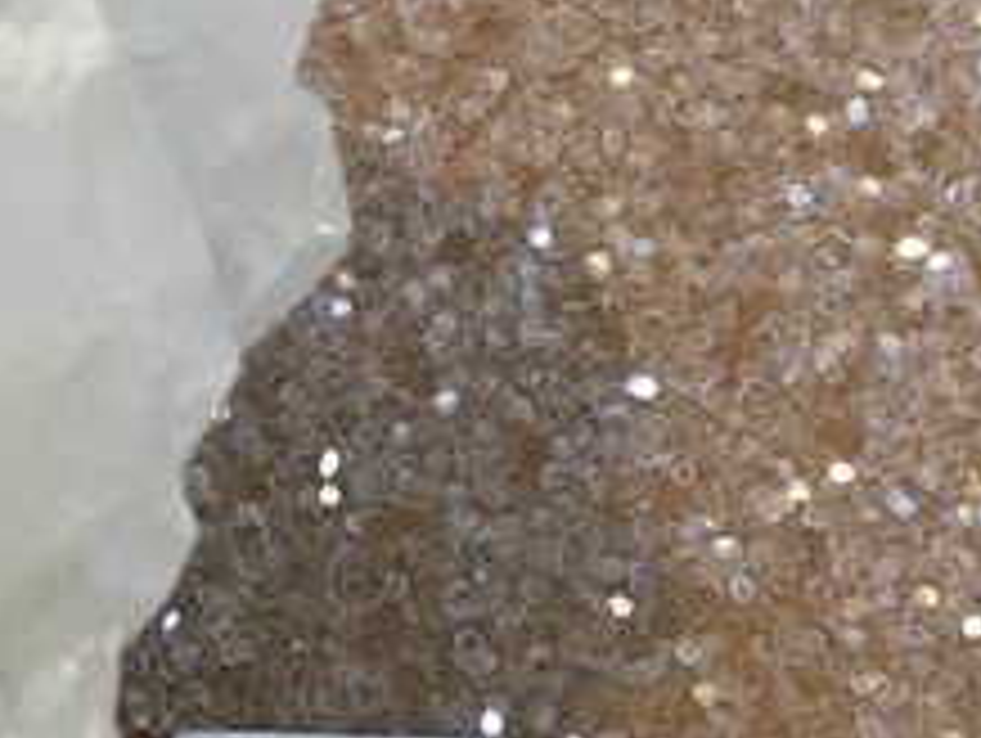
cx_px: -302
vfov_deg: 10.9
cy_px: 94
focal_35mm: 136
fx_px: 3858
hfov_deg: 13.9
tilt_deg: -50.9
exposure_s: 1/33
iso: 125
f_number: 2.2
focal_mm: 4.15
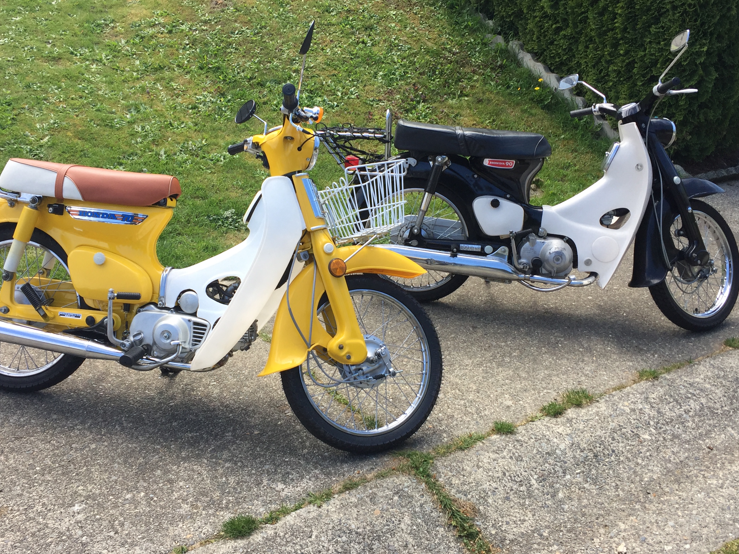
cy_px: 225
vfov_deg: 38.5
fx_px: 790
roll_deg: -1.7
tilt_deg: -20.0
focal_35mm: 37
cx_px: 350
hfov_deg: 50.1
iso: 32
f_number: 2.2
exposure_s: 1/590
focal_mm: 4.15
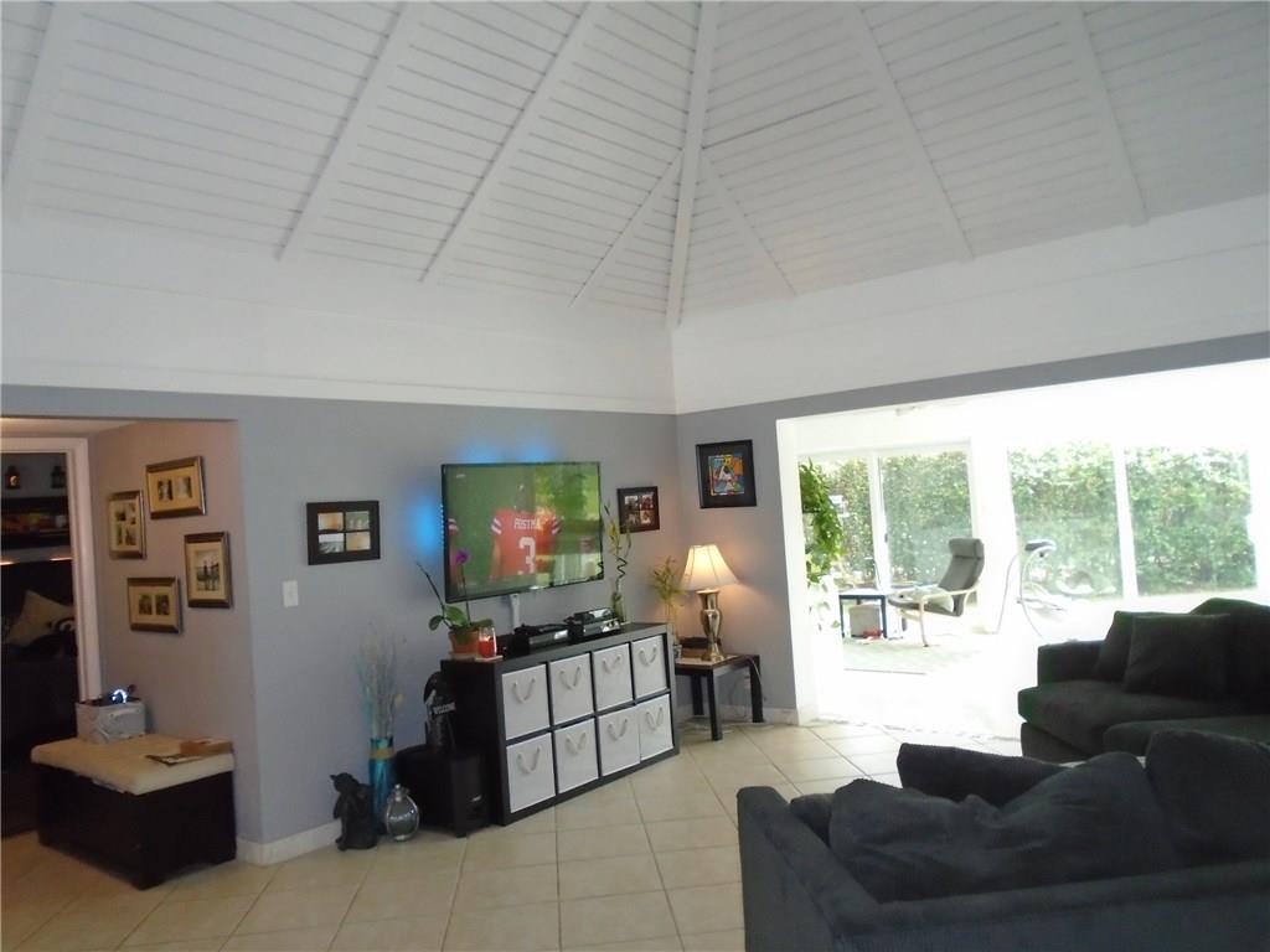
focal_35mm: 26
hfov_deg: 67.3
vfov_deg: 53.1
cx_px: 635
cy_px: 476
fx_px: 954
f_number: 3.2
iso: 400
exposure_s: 1/125
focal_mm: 4.6
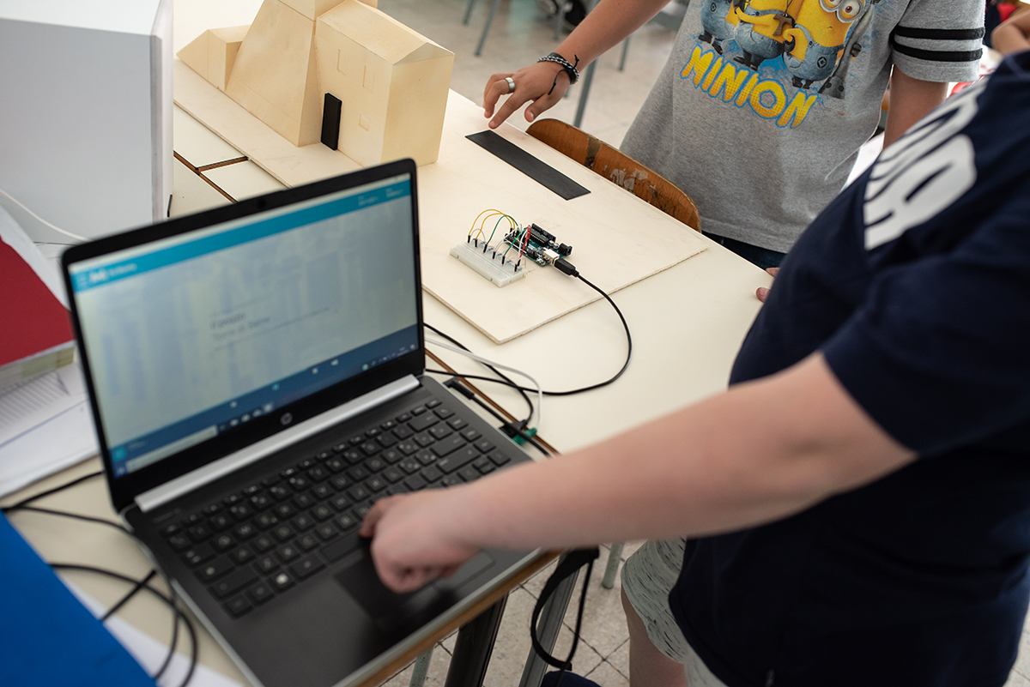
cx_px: 515
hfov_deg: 54.4
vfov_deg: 37.9
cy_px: 344
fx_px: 1002
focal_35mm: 35
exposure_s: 1/320
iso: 400
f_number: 3.5
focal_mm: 35
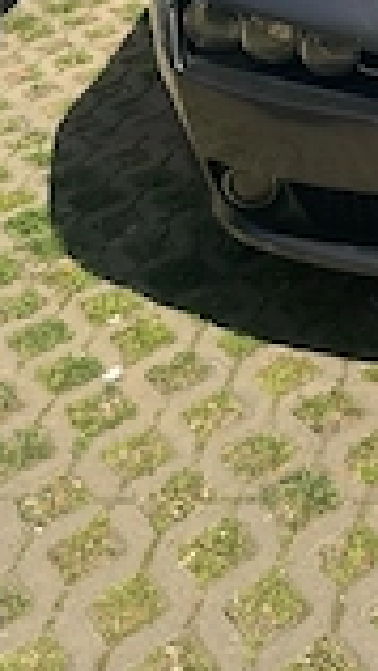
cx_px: 565
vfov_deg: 29.3
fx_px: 1175
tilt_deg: -19.8
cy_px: -34
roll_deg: -0.3
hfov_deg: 16.6
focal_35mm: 66
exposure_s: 1/2833
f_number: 1.78
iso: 80
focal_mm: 6.76
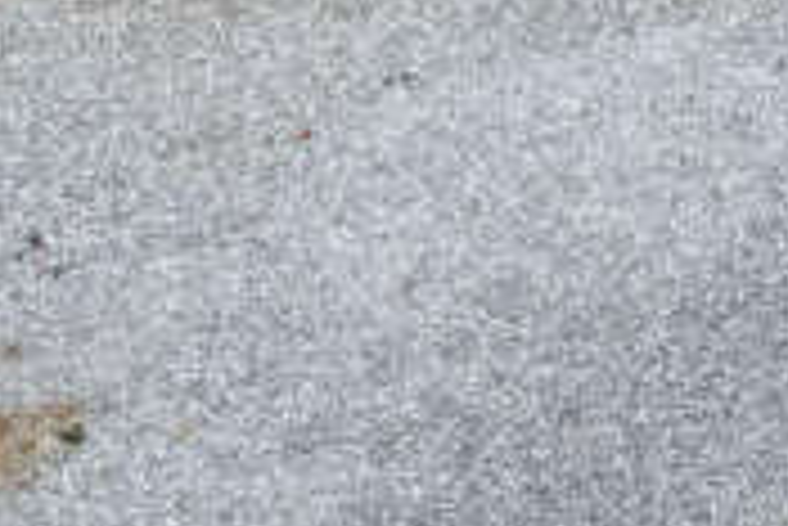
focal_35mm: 95
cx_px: 371
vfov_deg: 13.1
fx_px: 2081
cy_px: -400
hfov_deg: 21.4
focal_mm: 6.72
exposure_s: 1/350
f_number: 1.7
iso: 100
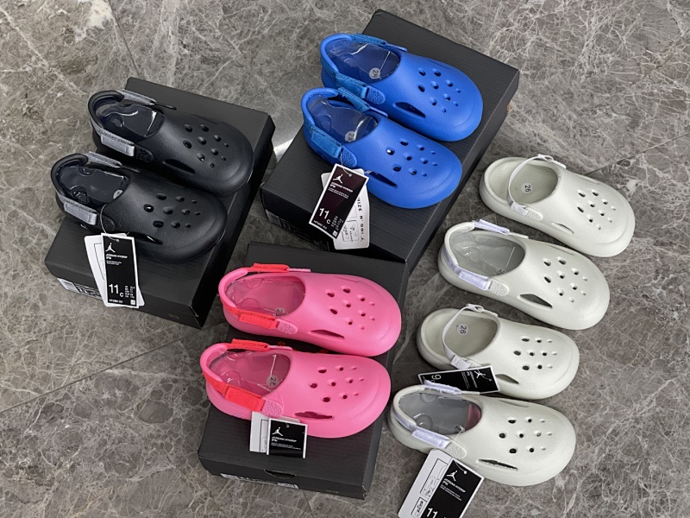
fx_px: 1276
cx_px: 345
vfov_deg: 22.9
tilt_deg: -66.9
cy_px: 259
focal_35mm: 64
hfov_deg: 30.3
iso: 160
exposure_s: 1/121
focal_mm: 7.5
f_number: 2.2
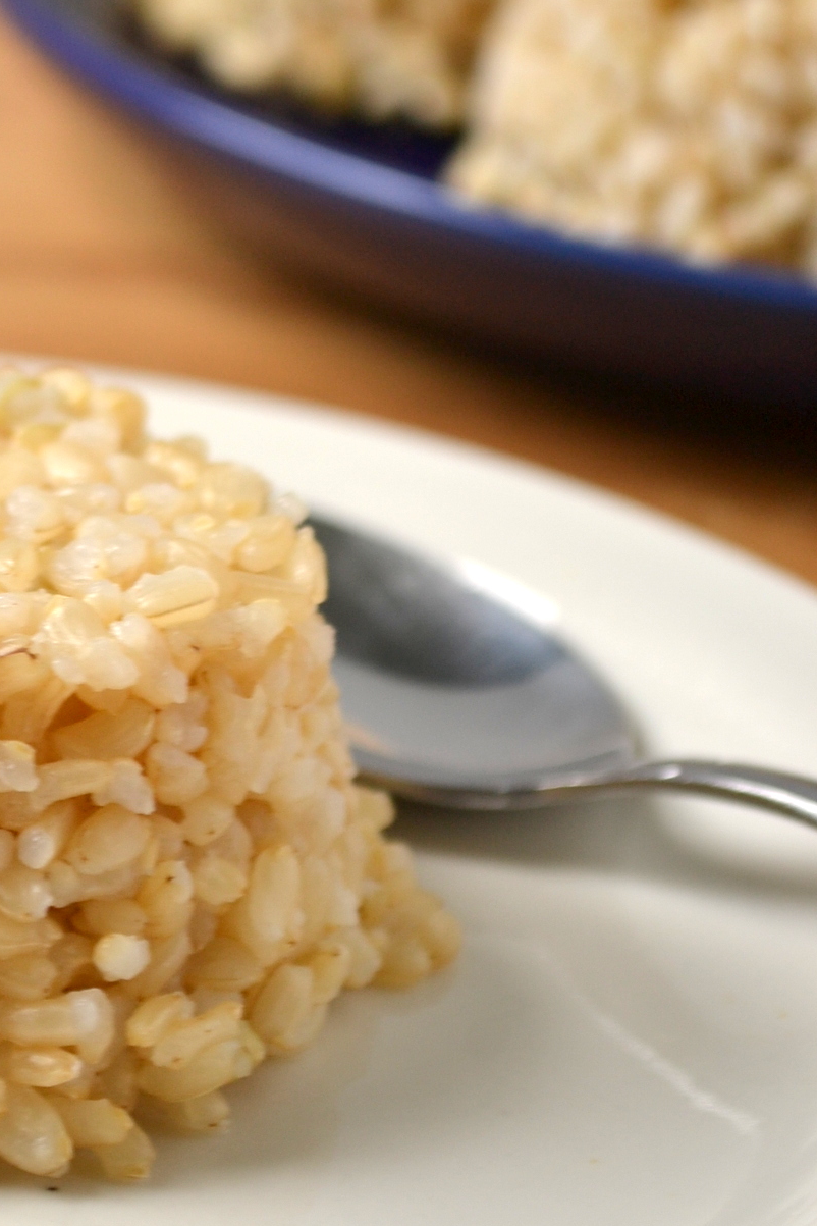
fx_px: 5377
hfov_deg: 8.7
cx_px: 93
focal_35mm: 158
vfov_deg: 13.0
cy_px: 357
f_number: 5.6
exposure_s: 1/25
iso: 110
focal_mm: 55
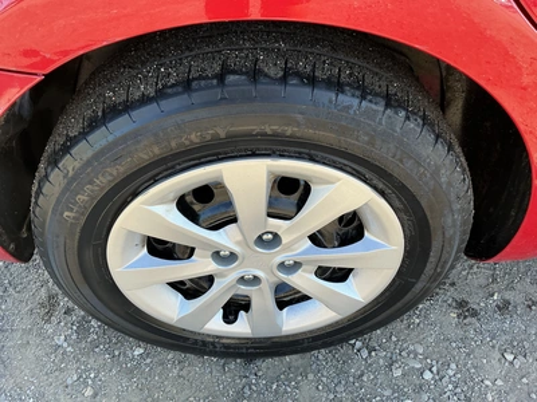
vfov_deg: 49.7
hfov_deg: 63.4
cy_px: 201
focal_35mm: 28
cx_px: 268
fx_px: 434
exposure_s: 1/172
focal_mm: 3
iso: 25
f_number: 1.8
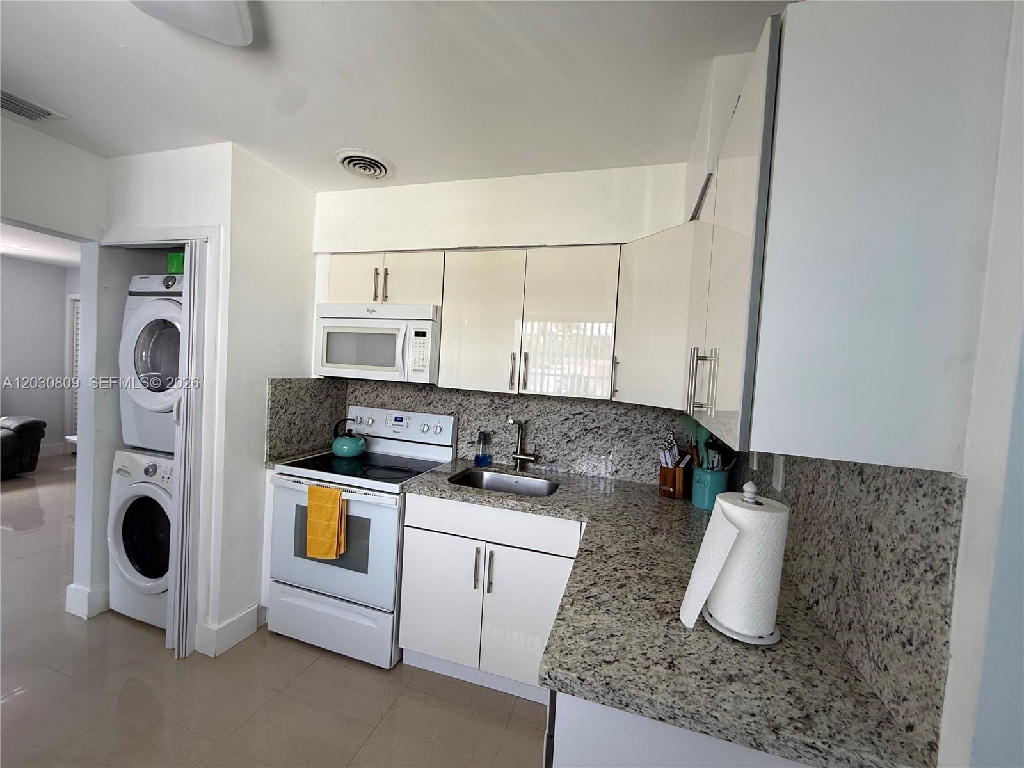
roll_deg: -3.6
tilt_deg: -2.1
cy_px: 384
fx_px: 414
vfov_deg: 85.7
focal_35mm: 14
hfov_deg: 102.1
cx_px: 512
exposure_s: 1/99
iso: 80
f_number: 2.2
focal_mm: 2.22
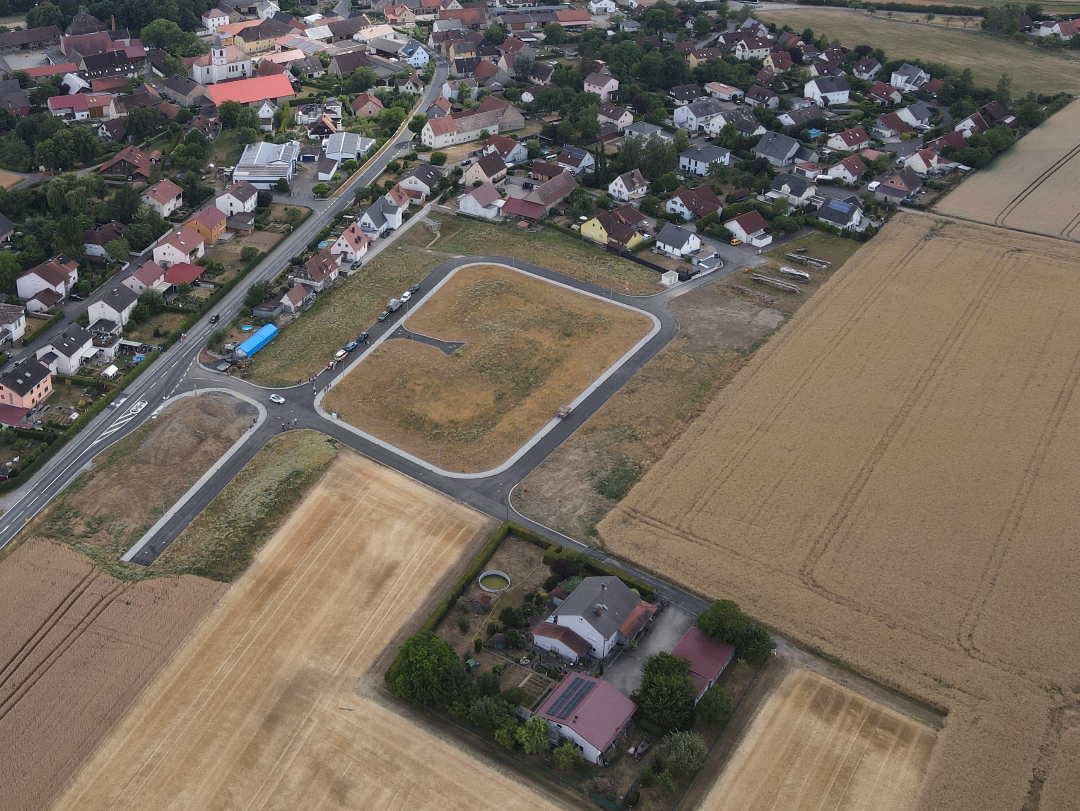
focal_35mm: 38
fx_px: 1186
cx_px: 394
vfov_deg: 37.2
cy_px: 251
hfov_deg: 48.4
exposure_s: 1/320
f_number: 2.8
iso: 100
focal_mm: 4.5
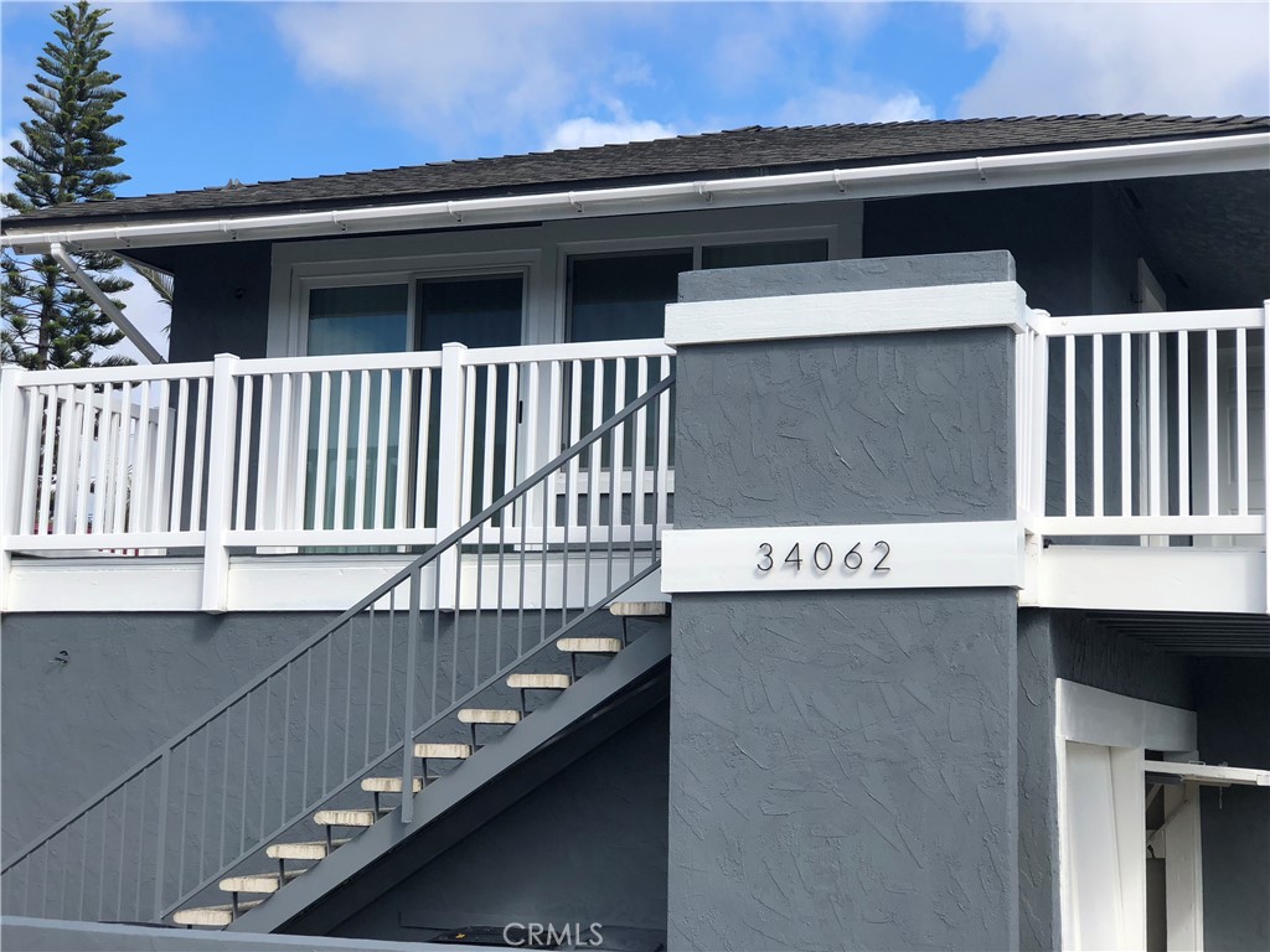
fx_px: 2091
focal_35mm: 57
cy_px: 476
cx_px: 635
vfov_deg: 25.7
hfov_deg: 33.8
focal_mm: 6.6
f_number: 2.8
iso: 20
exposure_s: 1/759
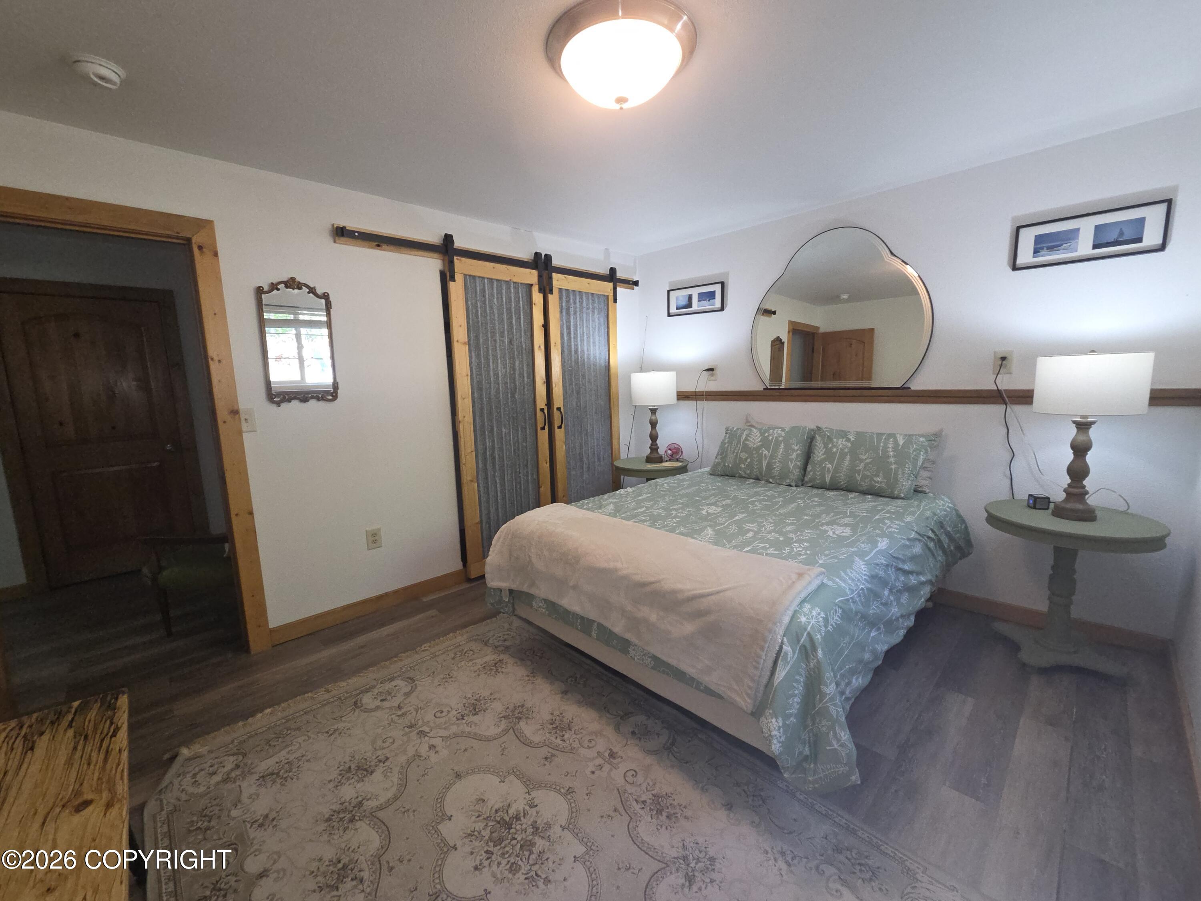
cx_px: 600
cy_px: 450
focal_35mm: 13
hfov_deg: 106.2
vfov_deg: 89.9
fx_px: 451
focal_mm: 2.2
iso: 200
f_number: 2.2
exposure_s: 1/60
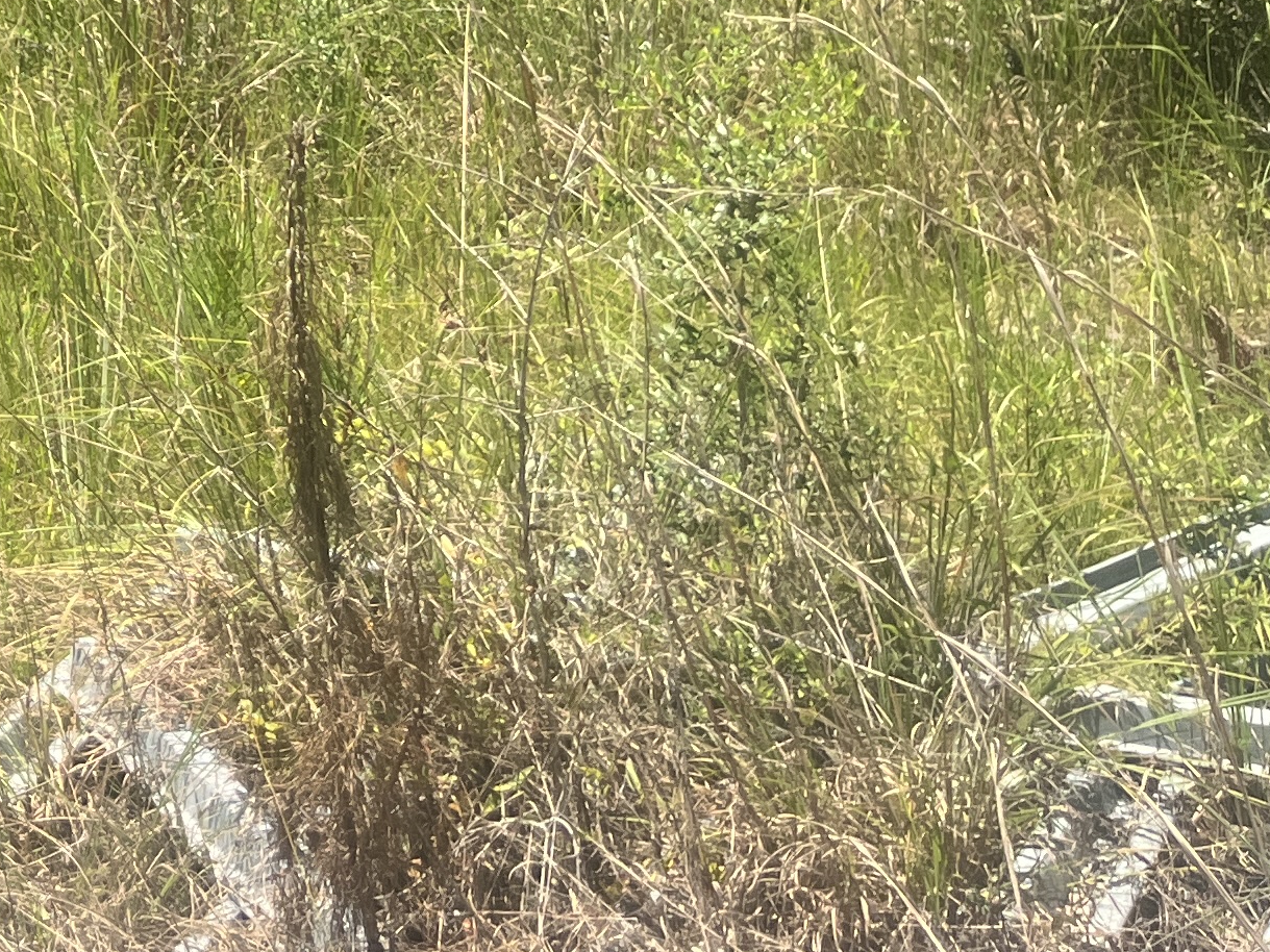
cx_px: -582
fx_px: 3155
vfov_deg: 15.4
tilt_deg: +1.6
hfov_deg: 20.0
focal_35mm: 86
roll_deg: +1.1
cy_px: -607
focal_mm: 5.1
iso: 50
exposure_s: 1/1422
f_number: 1.6
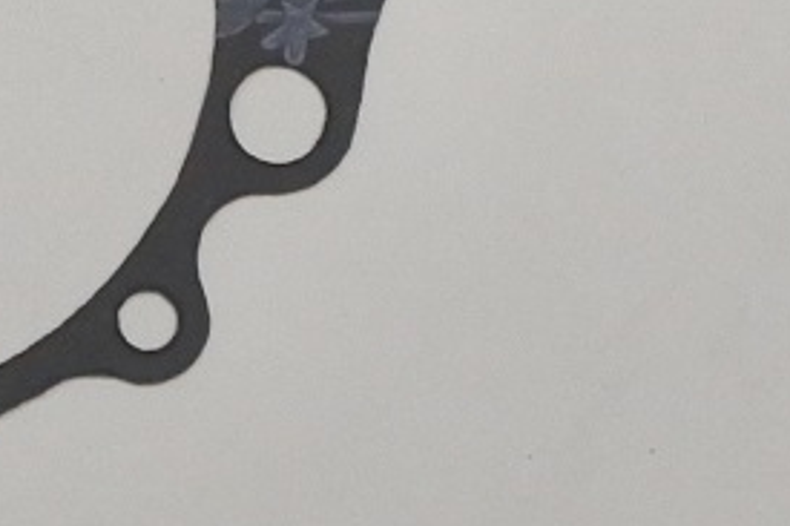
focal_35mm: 316
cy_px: -615
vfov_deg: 4.3
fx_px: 6930
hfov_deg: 6.4
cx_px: -531
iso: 560
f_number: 4.5
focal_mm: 18.4
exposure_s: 1/125
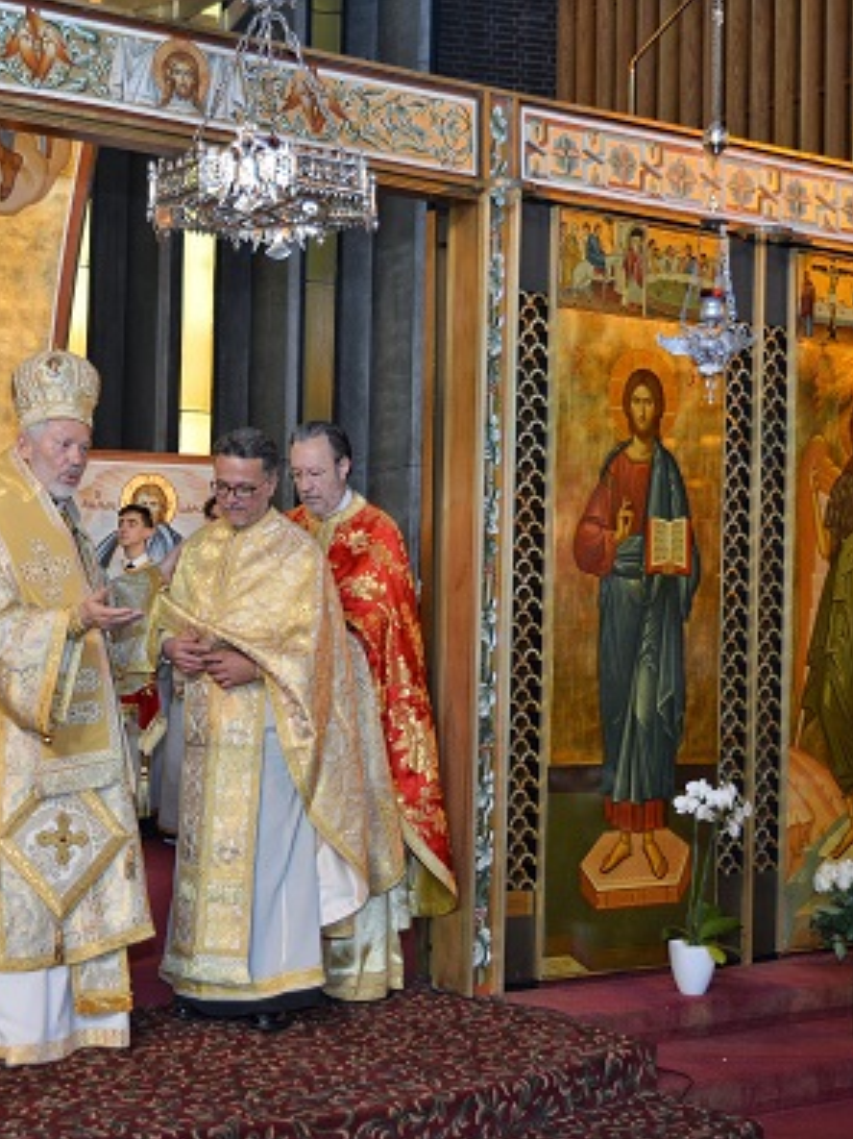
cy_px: 574
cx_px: 144
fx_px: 1799
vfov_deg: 35.1
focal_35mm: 55
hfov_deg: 26.1
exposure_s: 1/125
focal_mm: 25
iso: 450
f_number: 4
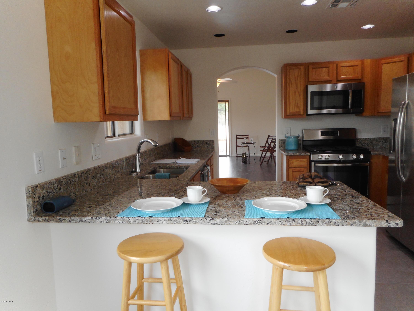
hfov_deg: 69.4
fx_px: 299
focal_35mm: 25
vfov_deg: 54.9
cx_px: 207
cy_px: 156
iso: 160
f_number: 3.7
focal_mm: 4.5
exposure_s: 1/30
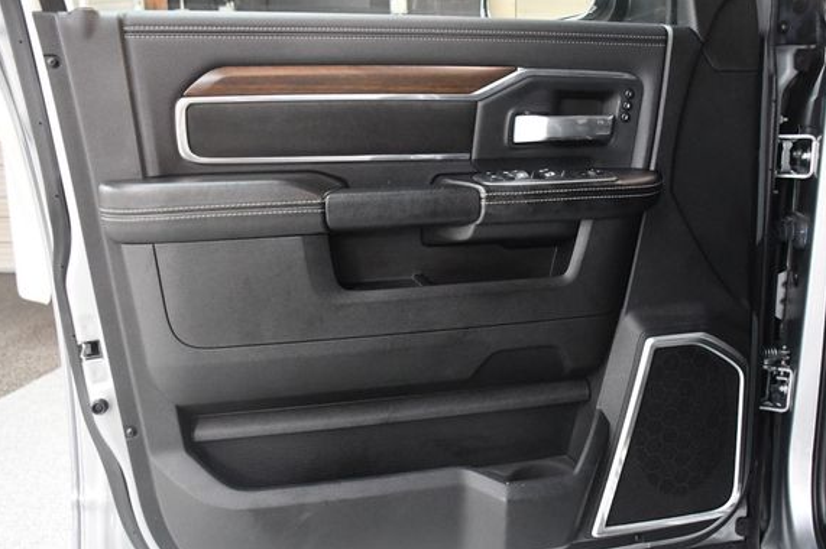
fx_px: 848
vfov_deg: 35.9
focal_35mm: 37
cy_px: 282
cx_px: 434
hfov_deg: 51.9
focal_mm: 22
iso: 5600
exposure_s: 1/60
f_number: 3.5
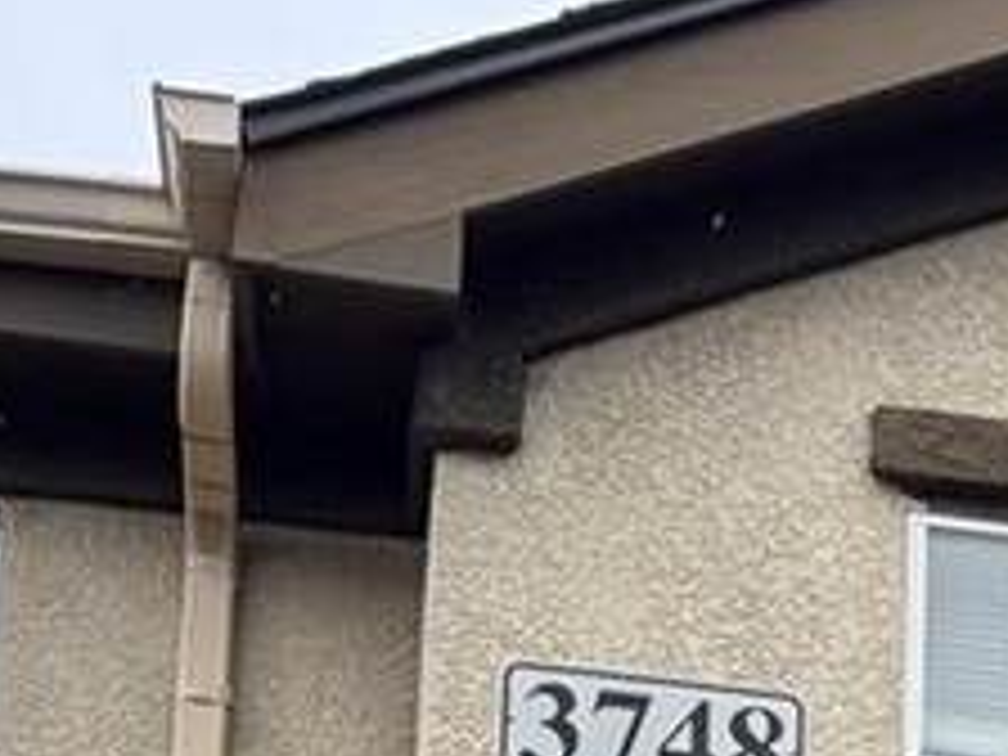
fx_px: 3989
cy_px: 2007
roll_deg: -1.5
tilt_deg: +10.6
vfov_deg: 9.3
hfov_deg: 13.8
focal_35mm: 137
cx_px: 1350
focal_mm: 6.76
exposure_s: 1/700
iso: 80
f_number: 1.78
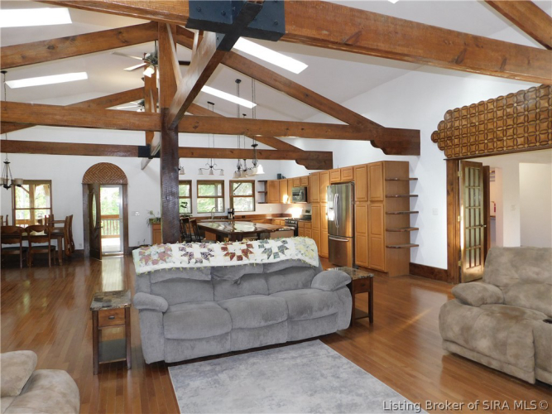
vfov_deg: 58.9
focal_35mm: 23
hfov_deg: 73.9
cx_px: 276
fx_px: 367
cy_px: 207
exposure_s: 1/30
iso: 220
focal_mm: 4
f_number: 3
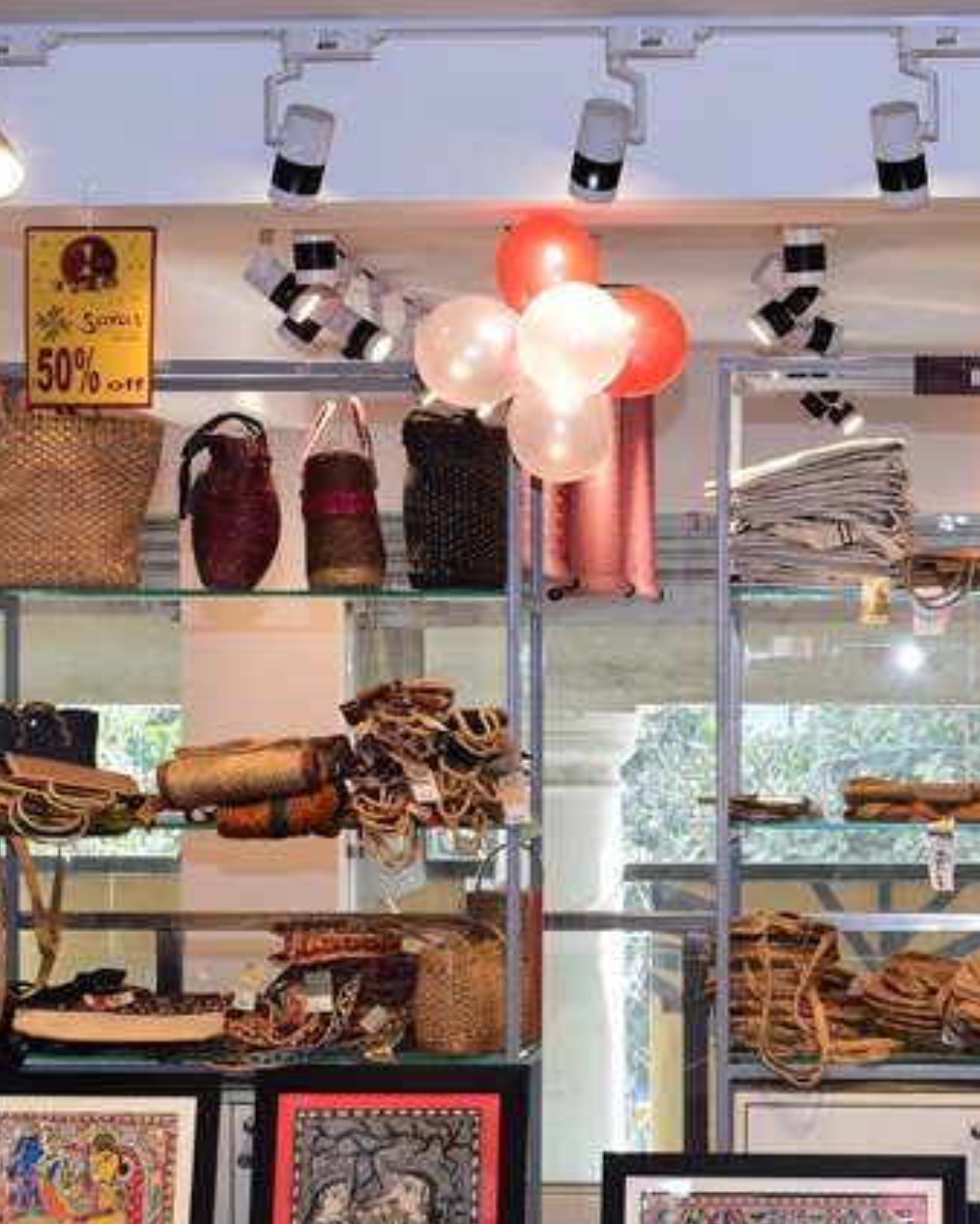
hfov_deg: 15.6
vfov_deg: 19.5
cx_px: 858
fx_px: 3550
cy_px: 740
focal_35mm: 98
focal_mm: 28
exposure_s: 1/60
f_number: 8
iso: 400
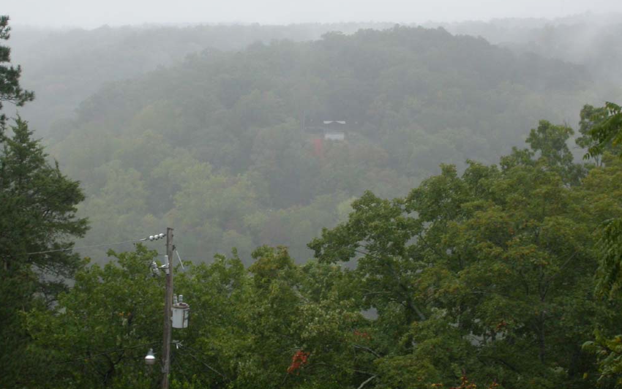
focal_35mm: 109
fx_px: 1848
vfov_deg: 12.0
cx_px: 310
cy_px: 168
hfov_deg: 19.1
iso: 100
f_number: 5.1
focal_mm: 21.1
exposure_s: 1/120
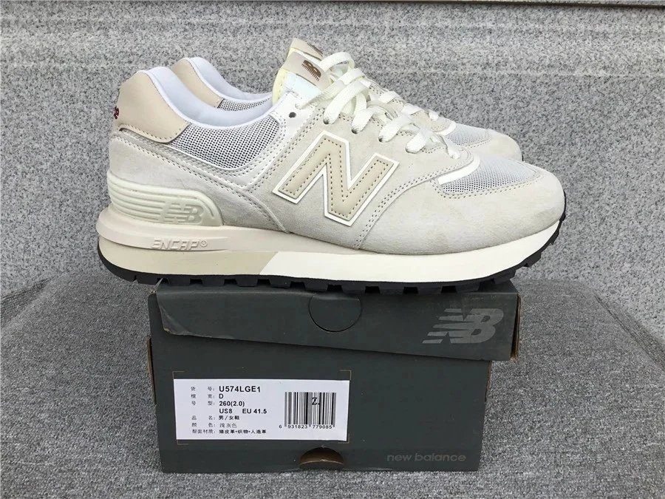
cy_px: 250
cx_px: 332
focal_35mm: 31
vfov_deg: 45.4
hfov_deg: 58.4
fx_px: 596
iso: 25
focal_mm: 3.3
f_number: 2.4
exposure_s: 1/405
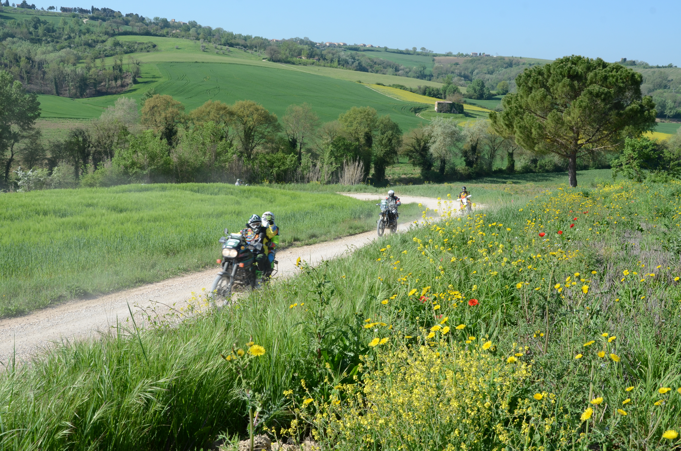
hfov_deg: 51.4
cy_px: 226
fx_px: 708
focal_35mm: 38
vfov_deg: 35.3
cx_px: 340
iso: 200
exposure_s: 1/200
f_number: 11
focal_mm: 25
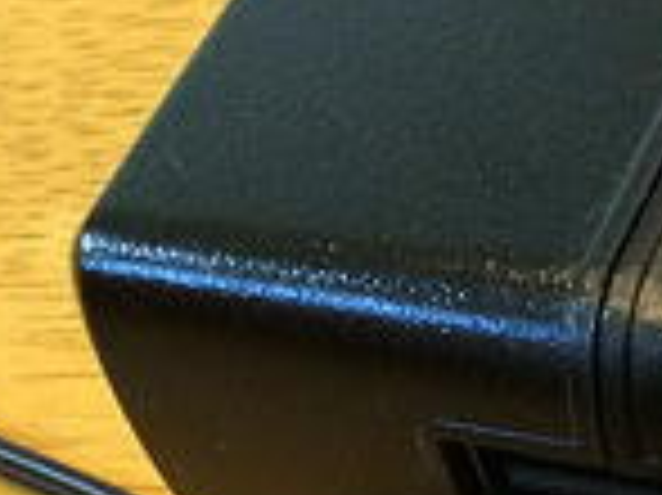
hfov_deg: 13.2
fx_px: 2408
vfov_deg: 10.8
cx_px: 1378
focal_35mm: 126
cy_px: 954
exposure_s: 1/30
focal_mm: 4.15
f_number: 2.2
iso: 200
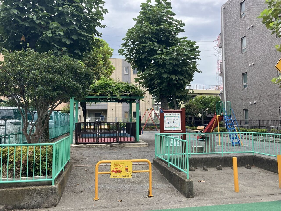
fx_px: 227
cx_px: 140
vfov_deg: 49.7
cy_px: 106
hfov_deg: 63.4
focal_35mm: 28
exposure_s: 1/360
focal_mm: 3.99
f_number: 1.8
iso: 32
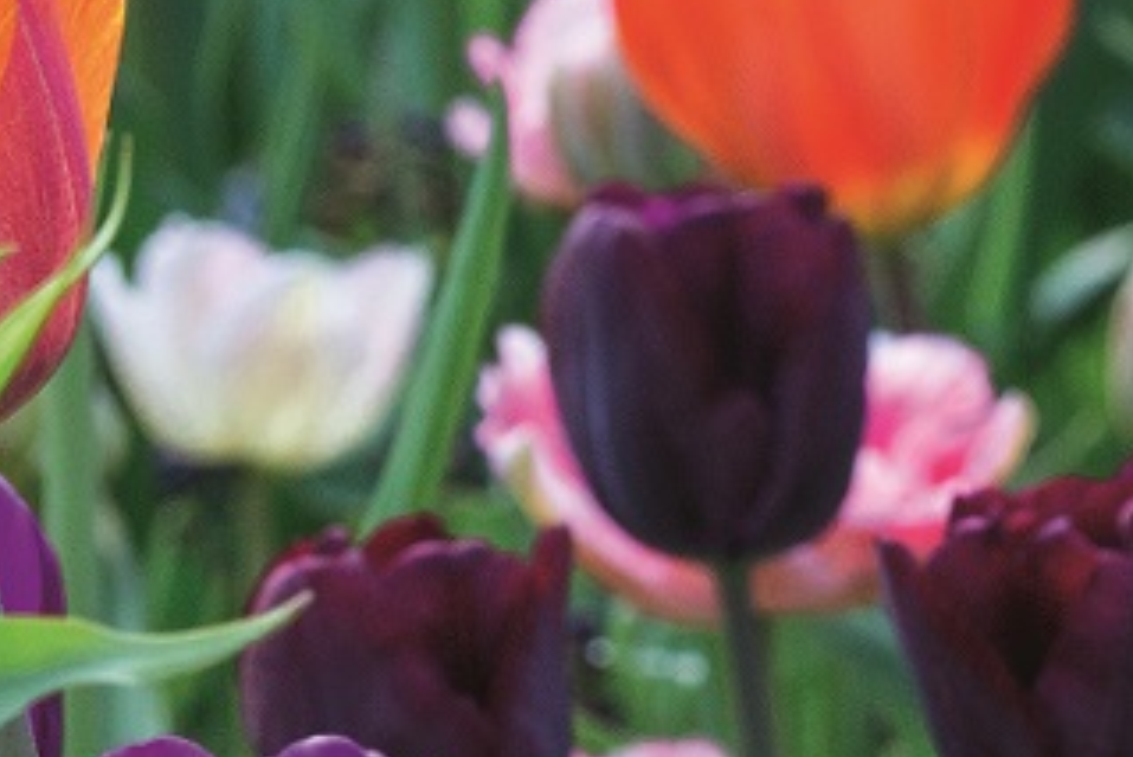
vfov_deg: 1.3
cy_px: -359
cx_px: 2788
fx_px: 32650
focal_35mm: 1037
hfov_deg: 2.0
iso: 640
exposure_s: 1/200
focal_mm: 200
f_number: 10
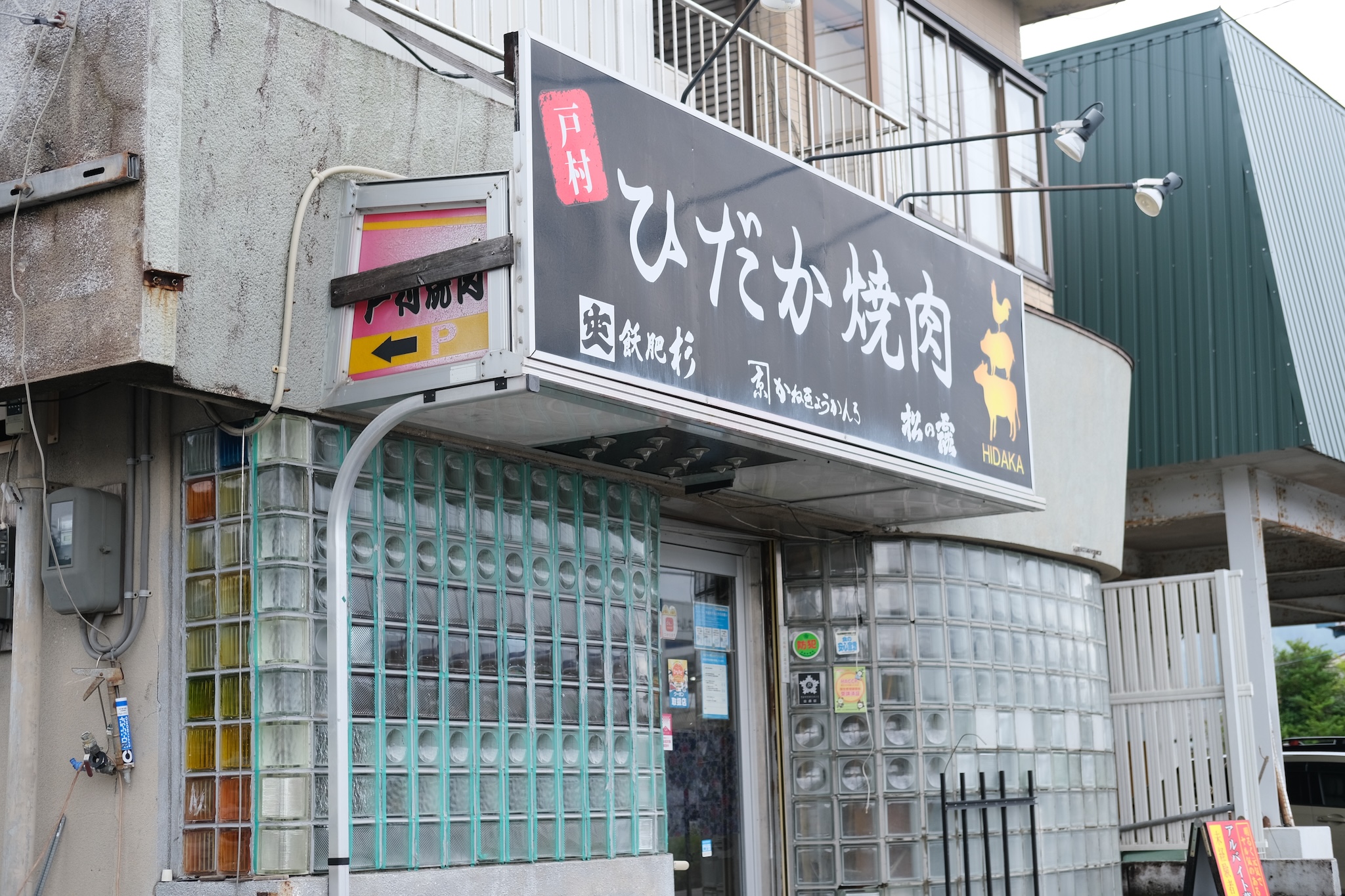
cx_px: 672
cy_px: 448
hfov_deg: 37.5
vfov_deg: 25.5
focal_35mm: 53
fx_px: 1980
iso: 320
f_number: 3.6
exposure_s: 1/300
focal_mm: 35
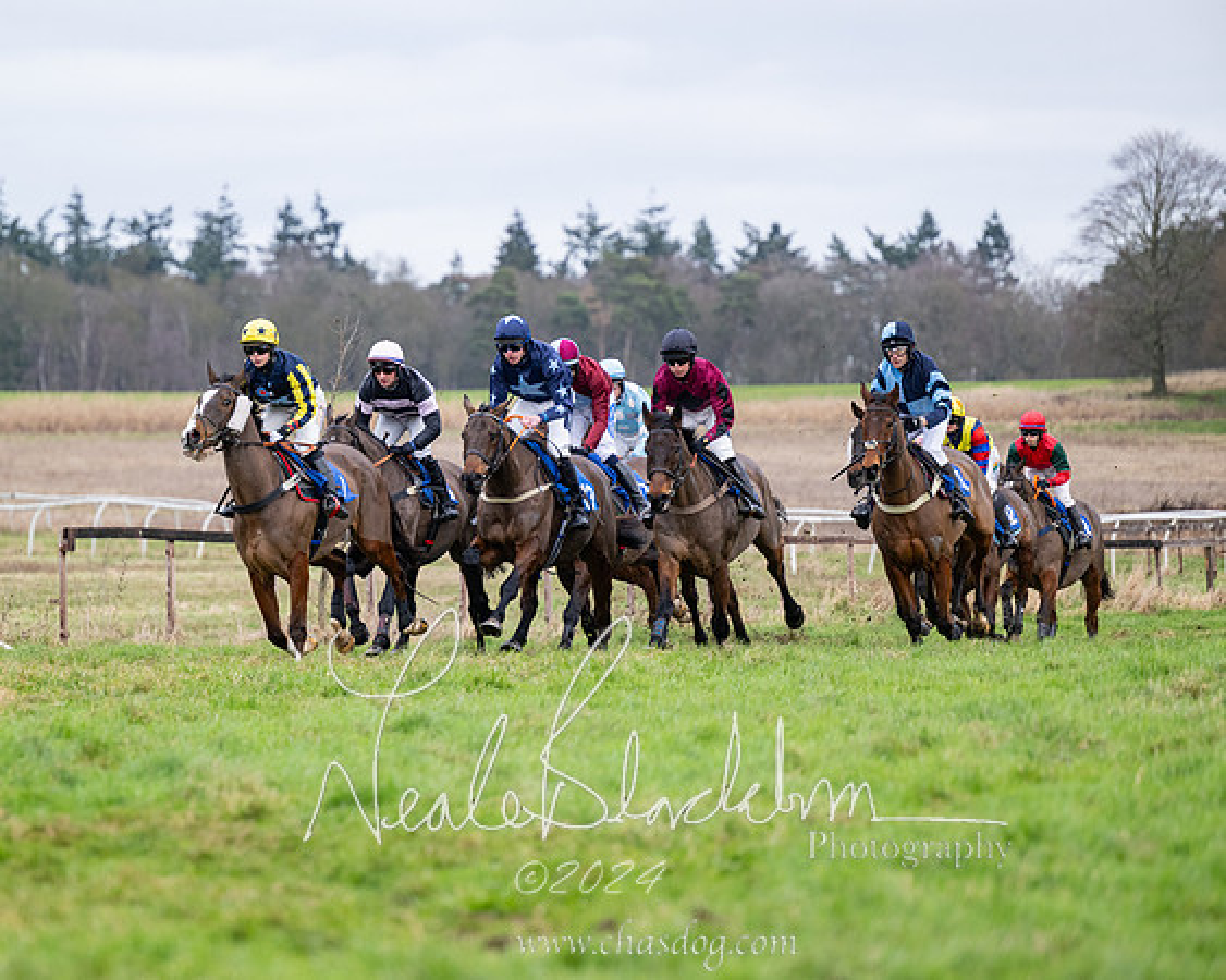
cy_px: 490
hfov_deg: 8.2
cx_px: 490
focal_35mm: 237
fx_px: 8583
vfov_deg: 6.5
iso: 800
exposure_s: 1/1000
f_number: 4
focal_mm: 210
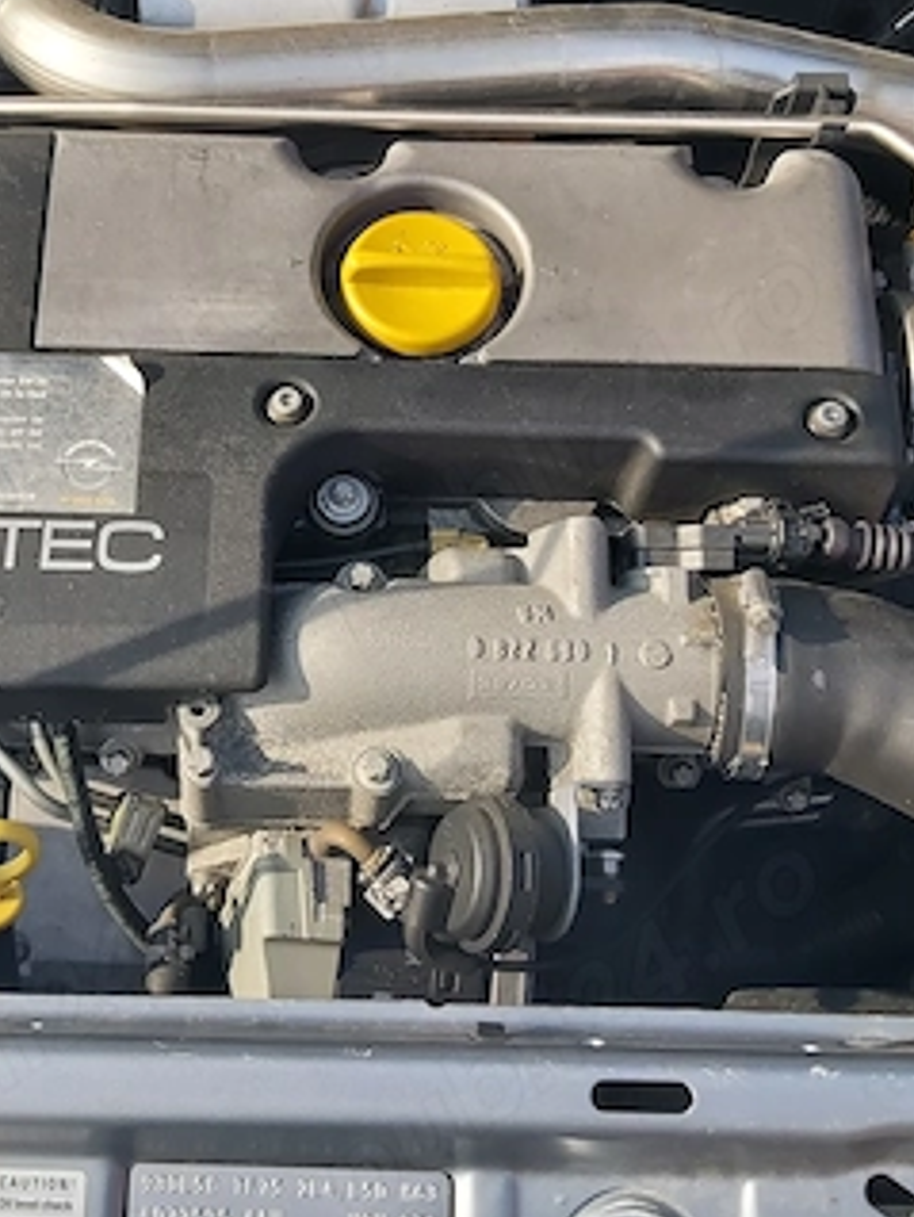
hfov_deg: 29.5
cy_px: 486
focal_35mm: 49
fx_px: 1723
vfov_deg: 38.7
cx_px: 302
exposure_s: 1/717
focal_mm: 3.92
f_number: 1.7
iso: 64
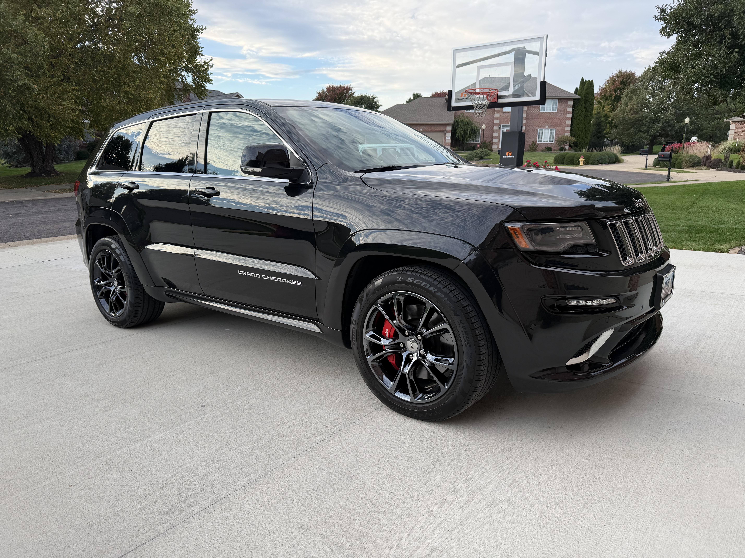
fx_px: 517
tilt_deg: -12.7
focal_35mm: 24
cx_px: 372
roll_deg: -0.7
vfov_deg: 56.8
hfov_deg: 71.6
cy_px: 279
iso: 100
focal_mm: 6.76
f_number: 1.78
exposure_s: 1/612
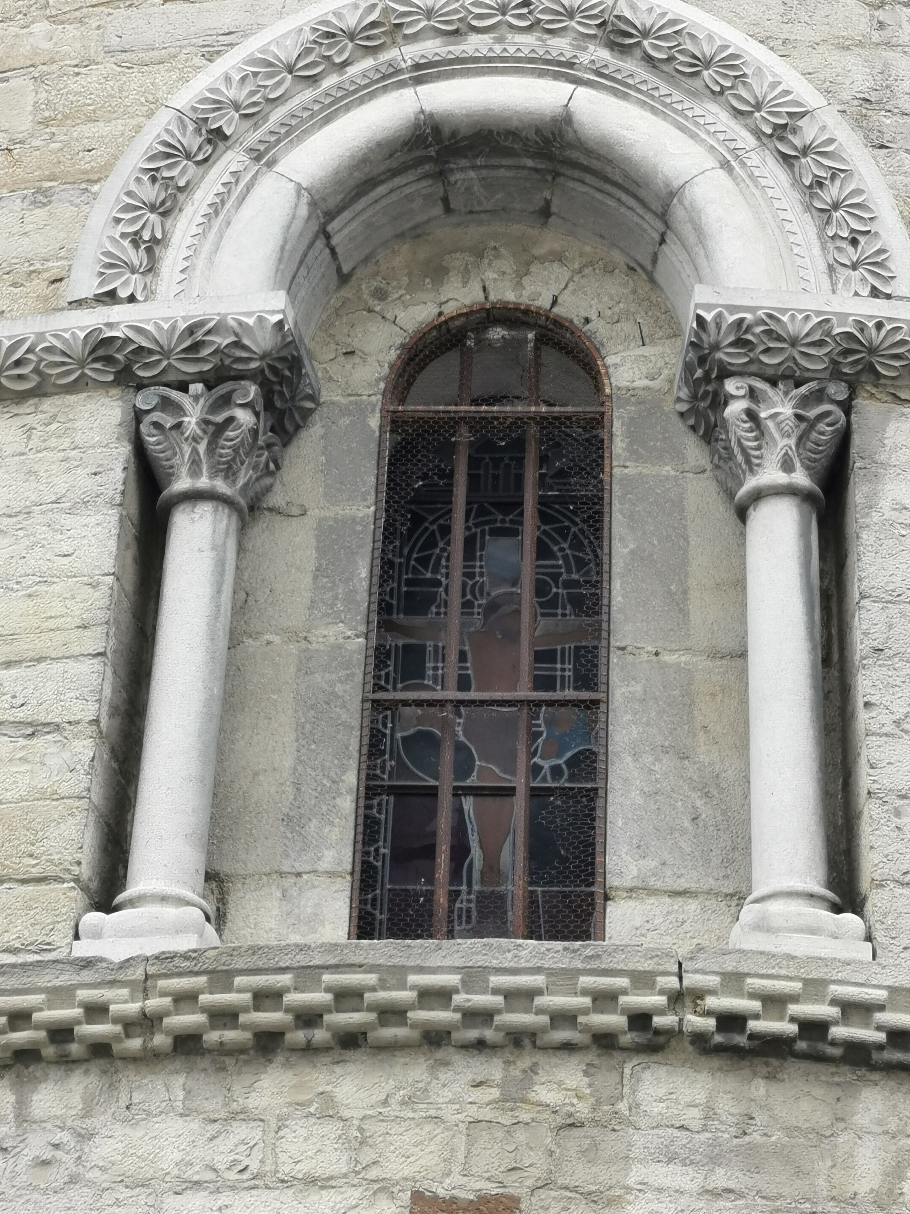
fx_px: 3049
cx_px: 455
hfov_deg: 17.0
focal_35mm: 87
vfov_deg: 22.5
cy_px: 607
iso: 50
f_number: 1.6
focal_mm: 5.56
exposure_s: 1/624
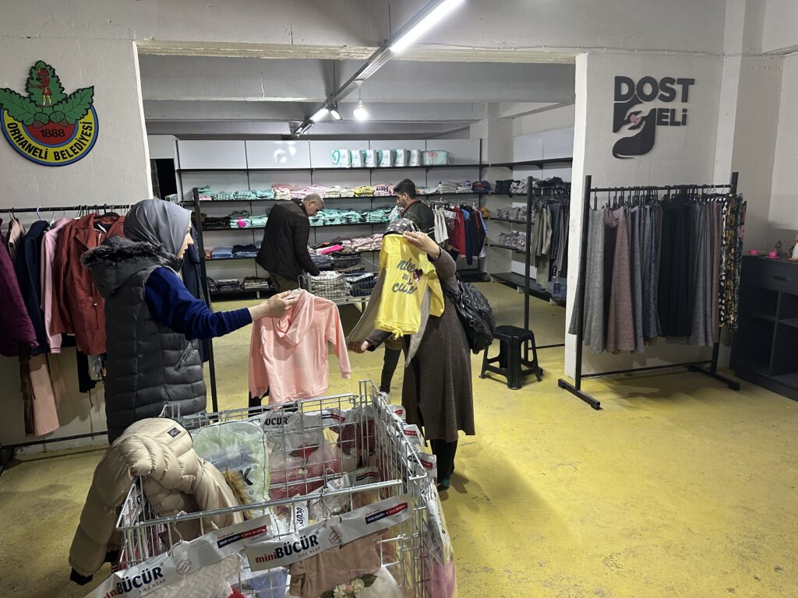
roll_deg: +1.6
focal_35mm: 24
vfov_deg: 56.8
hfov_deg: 71.6
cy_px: 299
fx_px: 553
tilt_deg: -12.9
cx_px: 399
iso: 250
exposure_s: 1/50
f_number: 1.78
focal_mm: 6.86
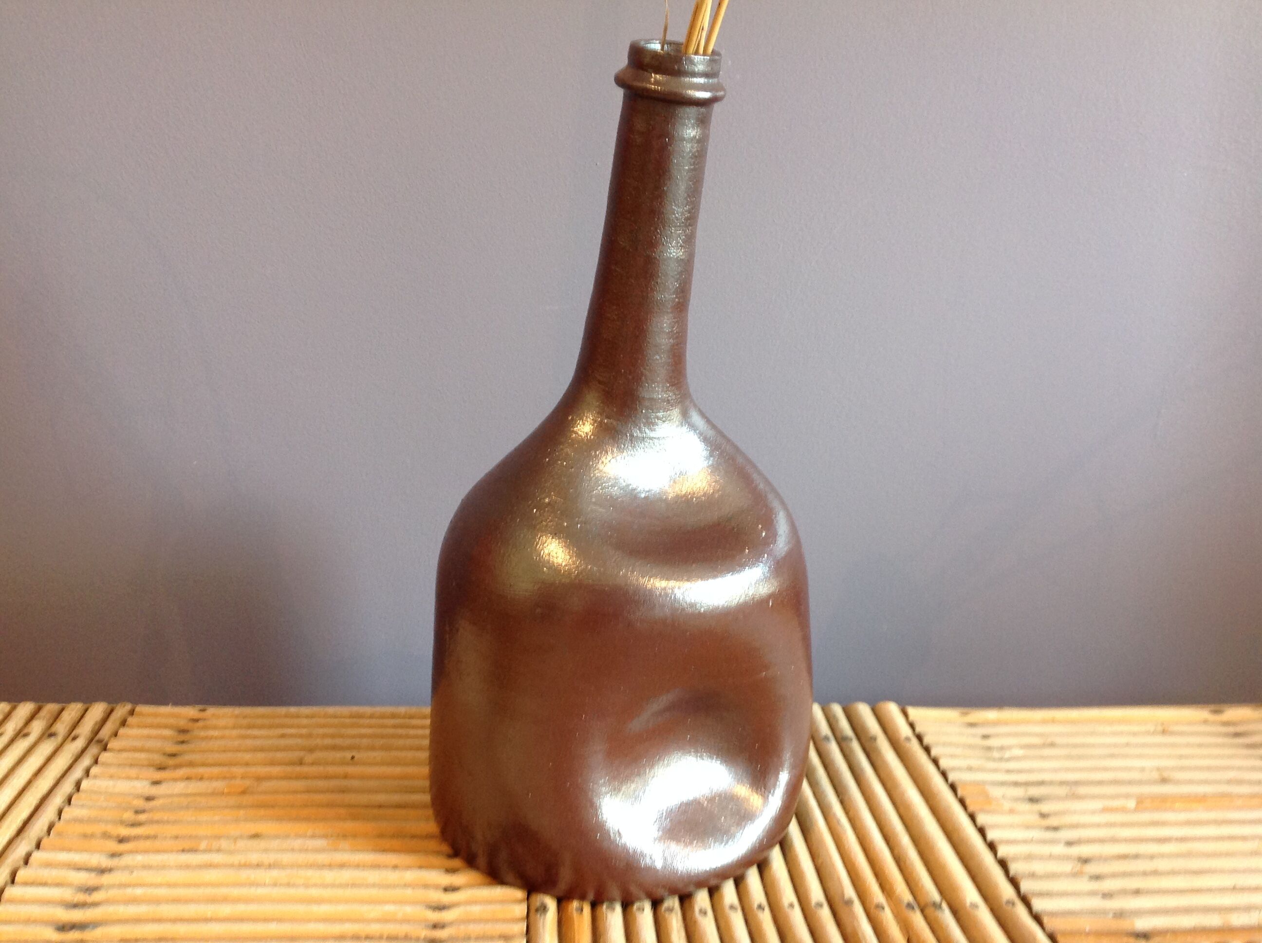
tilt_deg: -11.7
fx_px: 1274
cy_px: 472
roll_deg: -2.5
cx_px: 631
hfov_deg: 52.7
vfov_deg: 40.6
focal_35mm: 35
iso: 100
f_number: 2.4
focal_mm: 4.28
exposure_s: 1/15
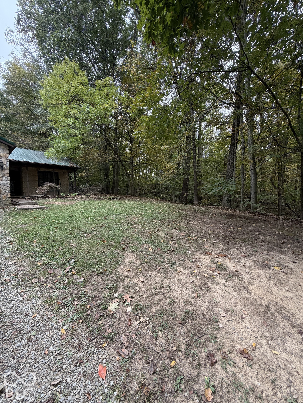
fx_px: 163
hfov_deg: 85.7
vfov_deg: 102.1
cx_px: 152
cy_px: 202
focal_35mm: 14
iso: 125
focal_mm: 2.22
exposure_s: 1/121
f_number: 2.2
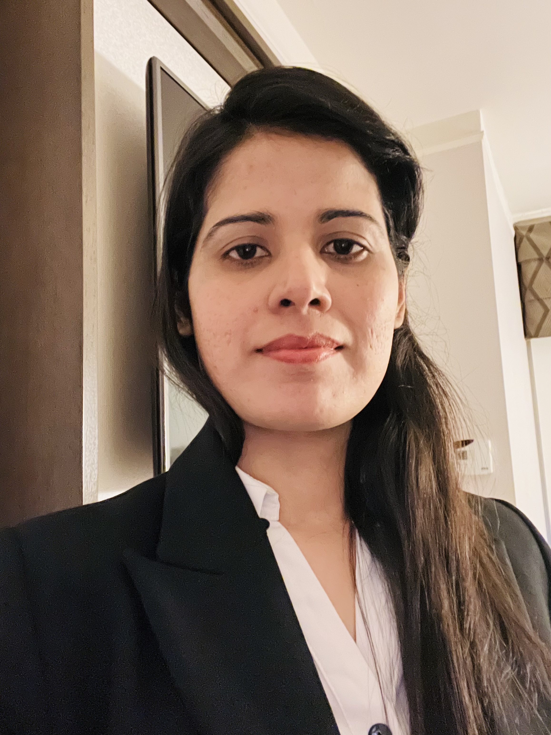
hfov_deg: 46.8
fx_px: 637
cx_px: 276
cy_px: 368
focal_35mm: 30
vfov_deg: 60.0
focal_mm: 2.71
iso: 1250
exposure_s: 1/15
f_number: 2.2
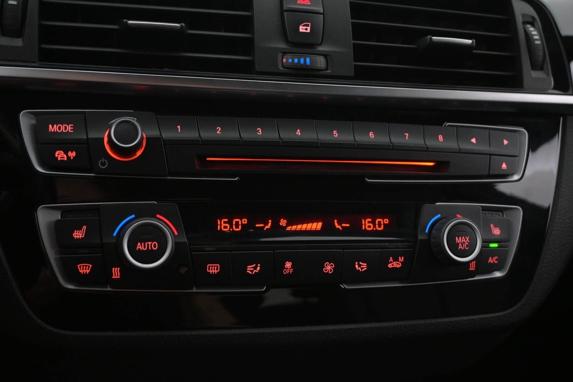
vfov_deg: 34.2
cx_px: 286
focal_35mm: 39
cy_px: 191
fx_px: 621
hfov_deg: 49.6
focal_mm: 26
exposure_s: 1/40
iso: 2500
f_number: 4.5
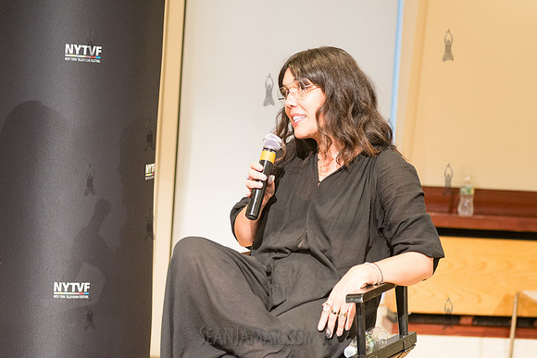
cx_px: 268
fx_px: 1194
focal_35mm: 80
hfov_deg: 25.4
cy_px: 179
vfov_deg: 17.1
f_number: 4
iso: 2500
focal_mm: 80
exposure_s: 1/80
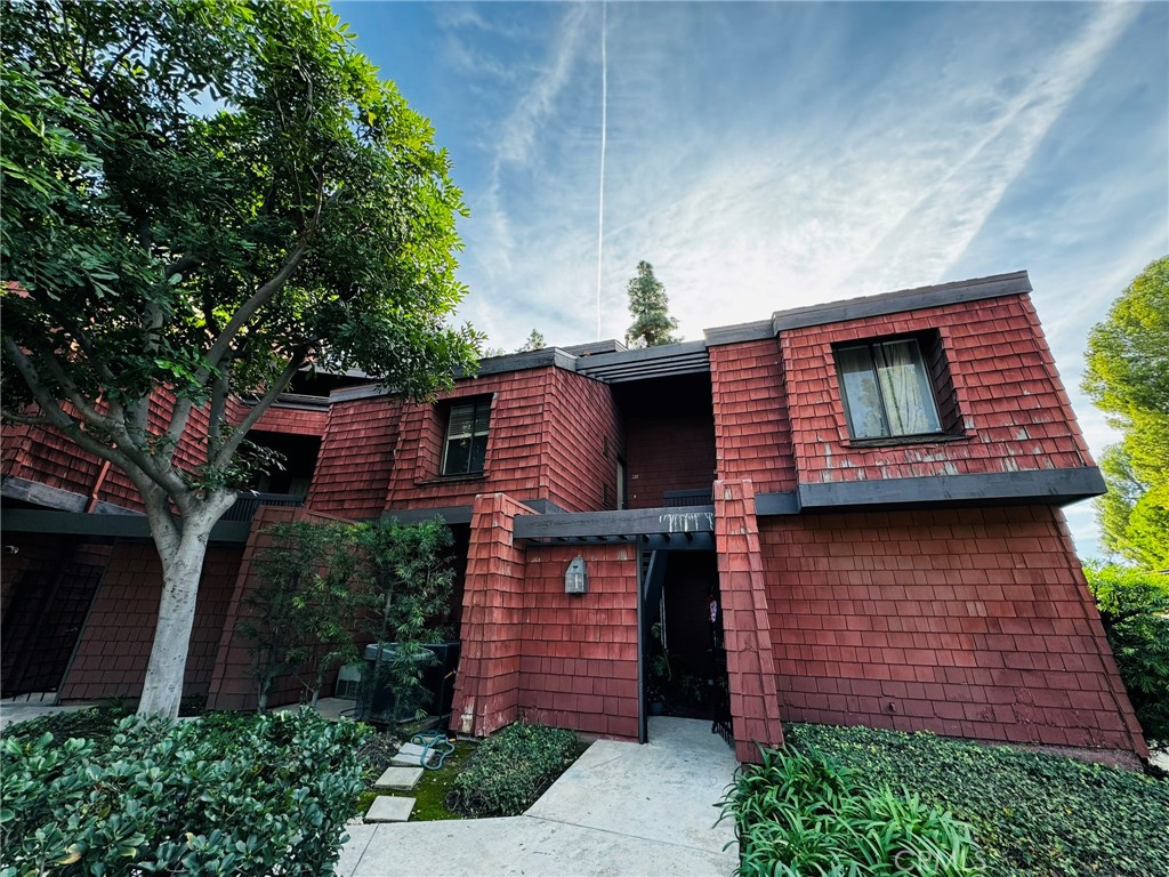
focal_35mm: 14
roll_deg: -0.9
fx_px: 473
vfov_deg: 85.7
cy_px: 438
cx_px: 584
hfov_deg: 102.1
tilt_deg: +20.8
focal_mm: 2.22
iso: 40
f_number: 2.2
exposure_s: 1/283
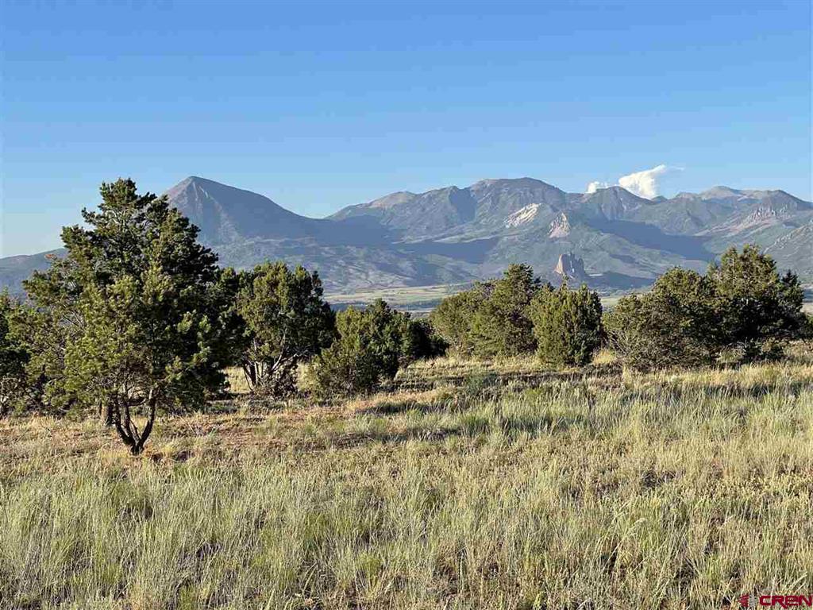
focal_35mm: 64
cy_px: 305
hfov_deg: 30.3
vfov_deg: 22.9
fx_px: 1503
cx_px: 406
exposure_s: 1/727
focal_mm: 7.5
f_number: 2.2
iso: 20
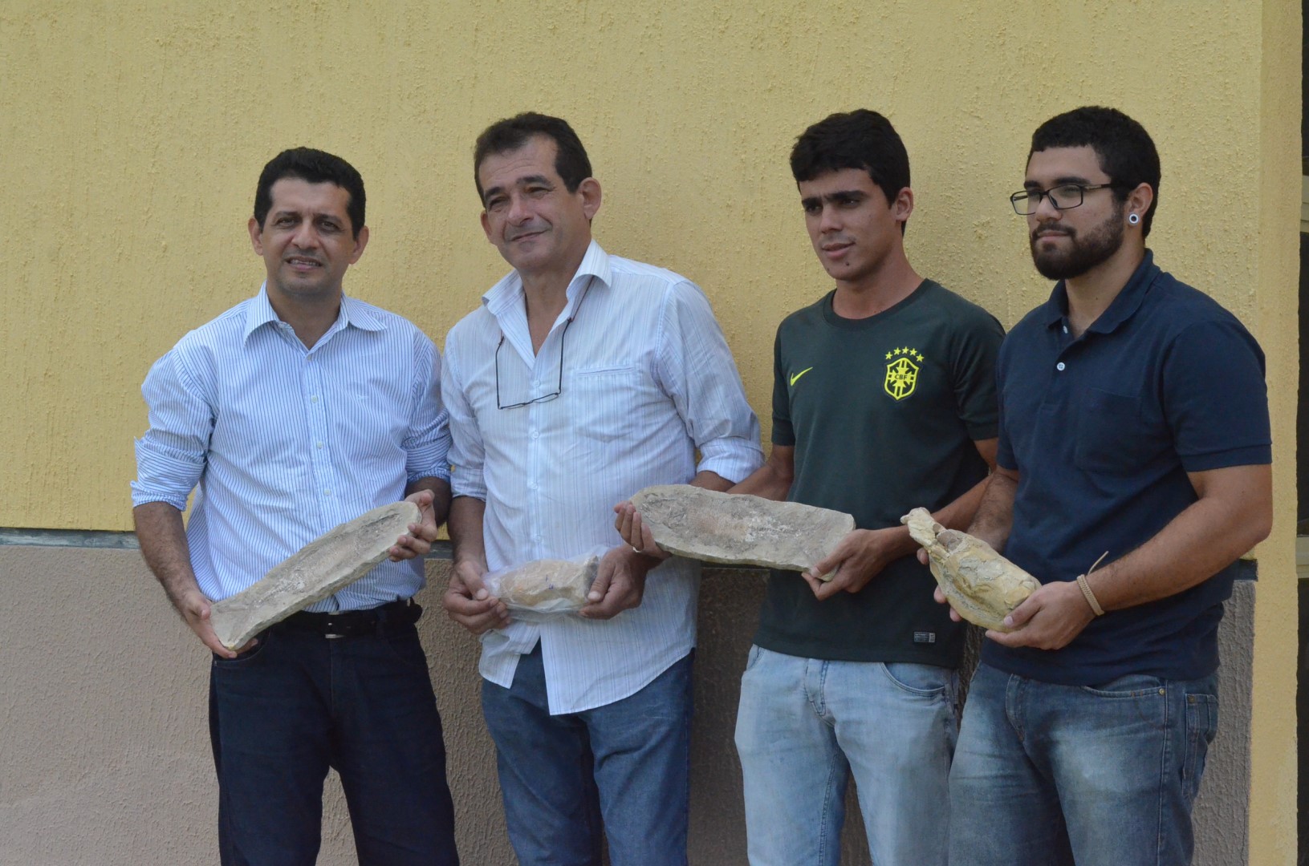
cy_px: 433
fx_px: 3810
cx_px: 654
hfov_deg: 19.5
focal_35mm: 105
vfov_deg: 13.0
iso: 4000
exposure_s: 1/2500
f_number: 13
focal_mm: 70
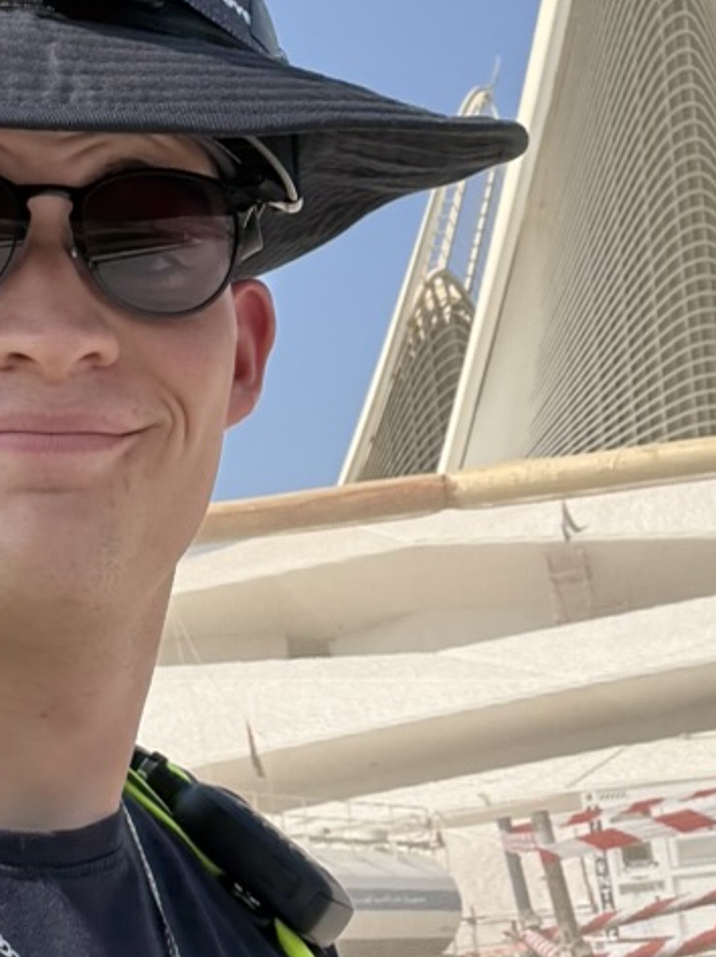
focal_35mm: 65
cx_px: 299
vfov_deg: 29.6
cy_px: 310
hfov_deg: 22.5
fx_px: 1795
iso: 25
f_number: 1.9
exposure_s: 1/1101
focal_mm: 2.69
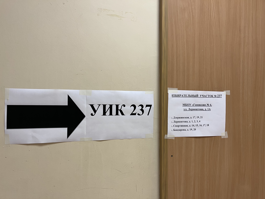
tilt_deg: -1.4
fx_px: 199
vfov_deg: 53.1
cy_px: 100
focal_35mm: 26
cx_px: 132
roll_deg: -0.1
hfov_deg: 67.3
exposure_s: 1/50
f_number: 1.6
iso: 80
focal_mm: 5.1
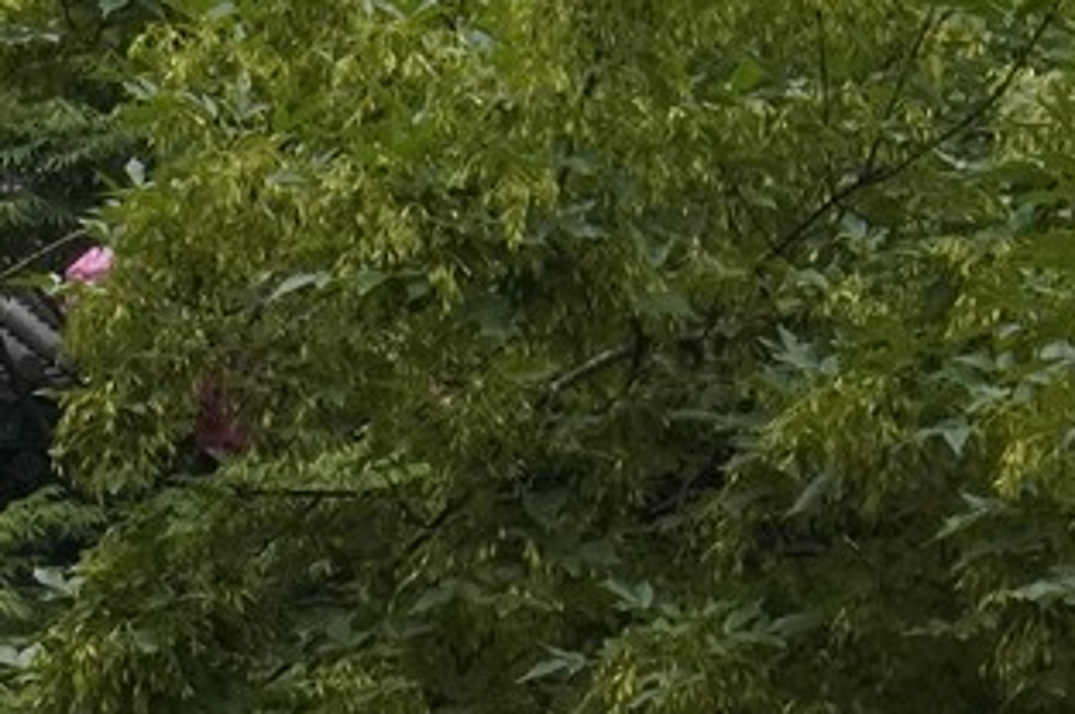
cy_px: 1727
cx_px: -38
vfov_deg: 5.9
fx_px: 6682
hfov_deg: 9.1
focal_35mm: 224
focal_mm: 35
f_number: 18
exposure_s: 1/100
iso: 1600
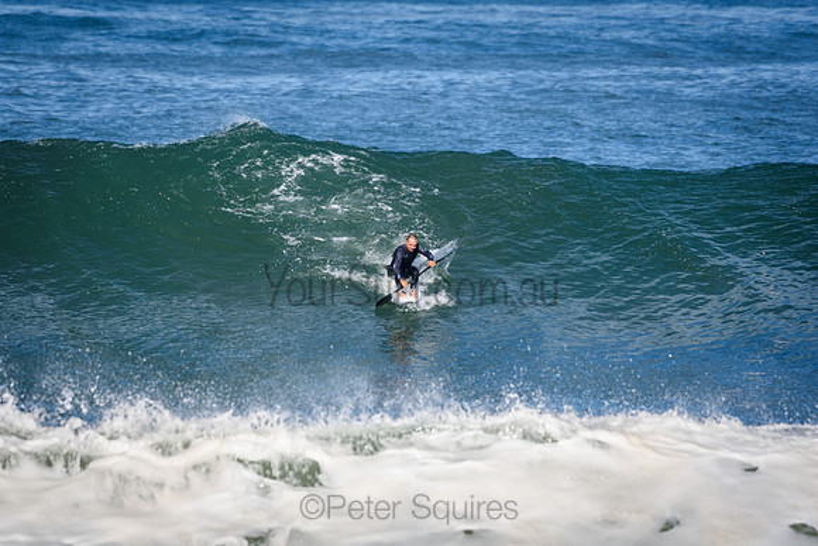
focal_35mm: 585
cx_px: 409
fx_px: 13295
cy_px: 273
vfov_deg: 2.4
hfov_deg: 3.5
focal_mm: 390
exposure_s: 1/2000
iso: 320
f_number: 5.6
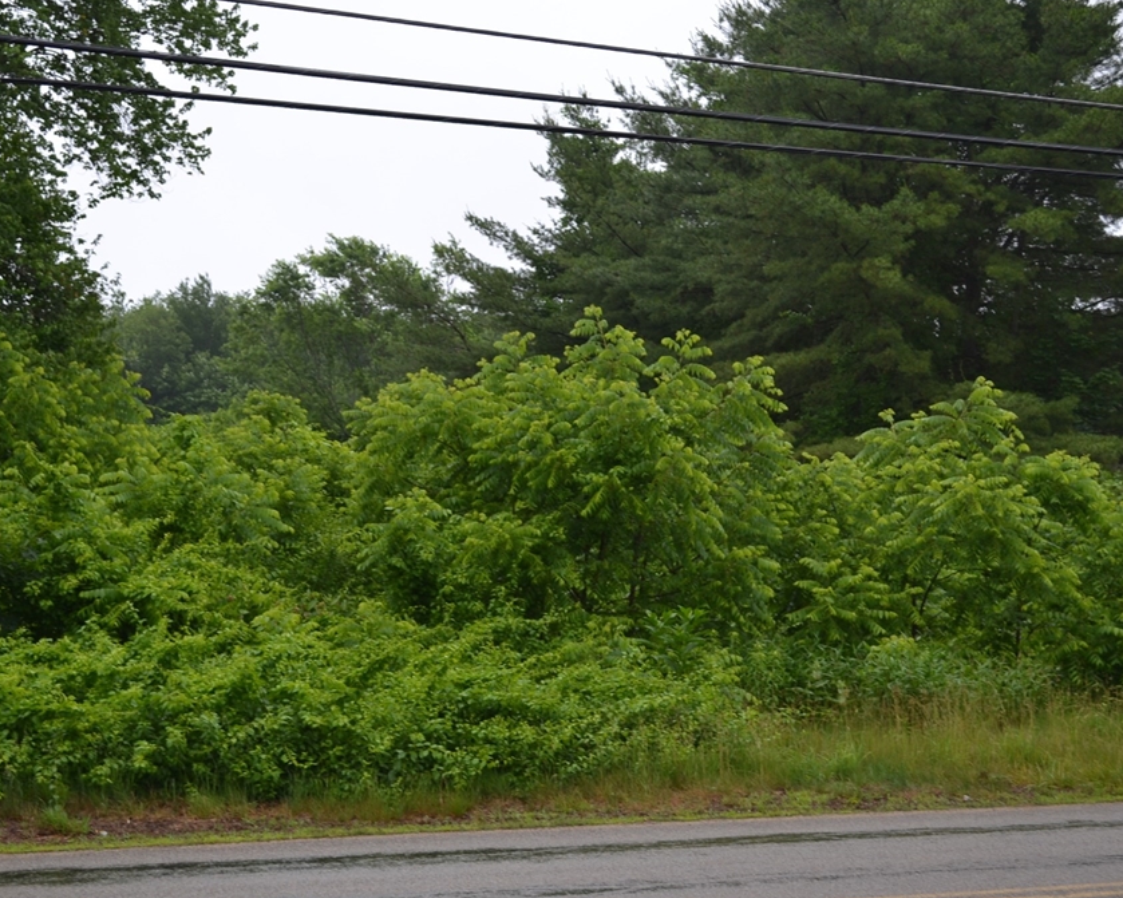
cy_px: 446
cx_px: 481
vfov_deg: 27.6
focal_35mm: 55
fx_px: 1828
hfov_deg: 34.1
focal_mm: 32
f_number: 4.8
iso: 200
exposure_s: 1/125
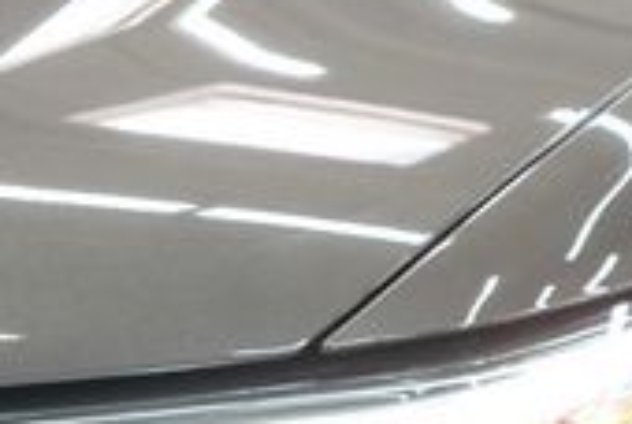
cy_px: 682
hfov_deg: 12.8
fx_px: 2779
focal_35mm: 158
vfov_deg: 8.5
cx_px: 0
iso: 200
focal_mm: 28
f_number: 3.2
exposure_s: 1/40
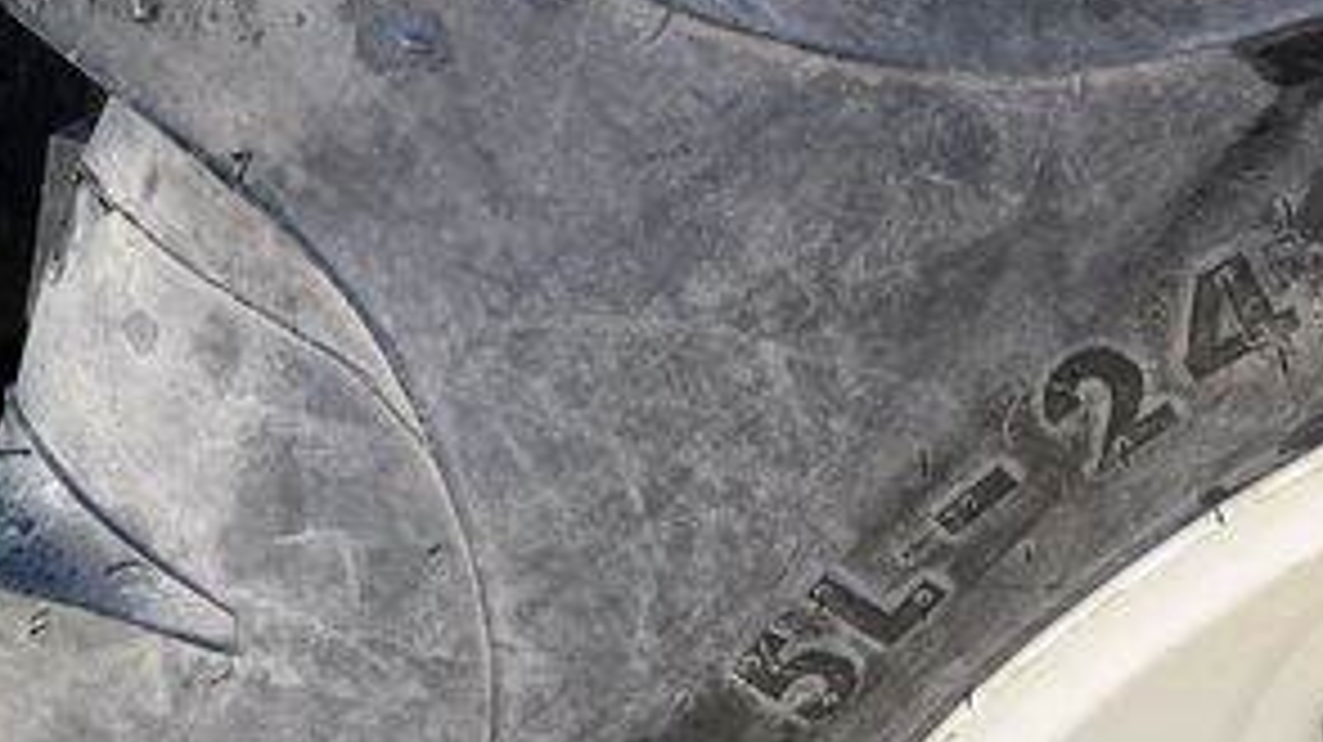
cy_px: 643
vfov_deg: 26.9
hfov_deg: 46.9
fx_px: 1508
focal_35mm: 43
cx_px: 842
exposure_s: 1/205
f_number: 1.8
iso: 20
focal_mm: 3
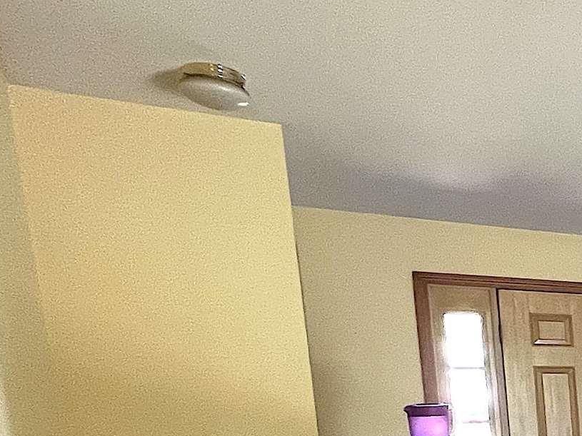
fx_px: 824
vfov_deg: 26.8
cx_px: 1011
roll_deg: -0.2
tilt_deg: -8.8
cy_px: 502
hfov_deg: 23.3
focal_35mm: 49
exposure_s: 1/60
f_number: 1.8
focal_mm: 1.57
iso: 250
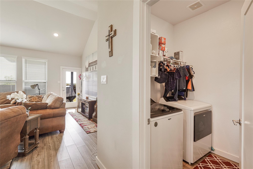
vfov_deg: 73.7
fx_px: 112
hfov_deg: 96.7
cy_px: 84
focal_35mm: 16
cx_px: 126
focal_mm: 16
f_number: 5.6
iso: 320
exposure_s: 1/30
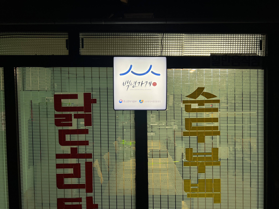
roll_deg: +1.3
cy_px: 104
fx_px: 210
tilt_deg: -3.0
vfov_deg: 53.1
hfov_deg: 67.3
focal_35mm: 26
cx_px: 140
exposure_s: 1/120
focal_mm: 5.7
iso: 32
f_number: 1.5
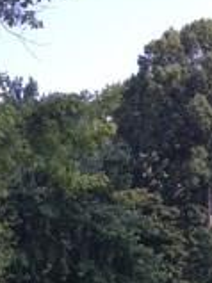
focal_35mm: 117
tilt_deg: -1.5
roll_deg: +0.3
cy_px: 372
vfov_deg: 15.9
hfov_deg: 12.3
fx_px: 957
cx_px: -48
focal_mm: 4.15
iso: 25
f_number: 2.2
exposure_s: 1/400
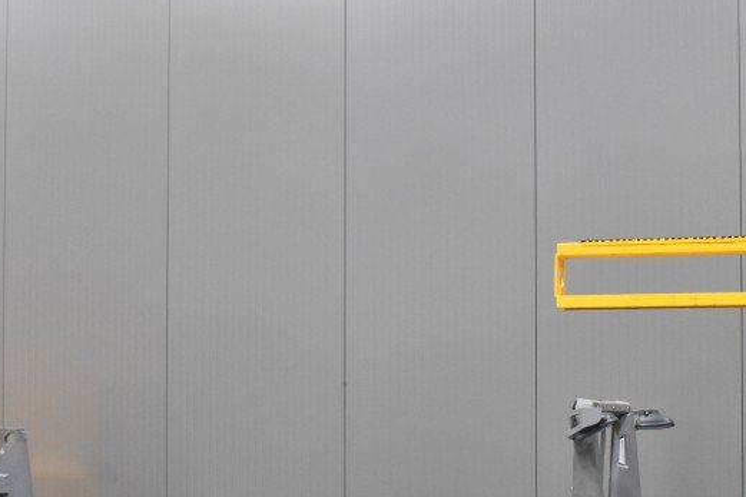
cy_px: 395
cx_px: 448
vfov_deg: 17.8
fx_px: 1574
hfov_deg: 26.6
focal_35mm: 76
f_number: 5.6
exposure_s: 1/25
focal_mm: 22
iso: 1250
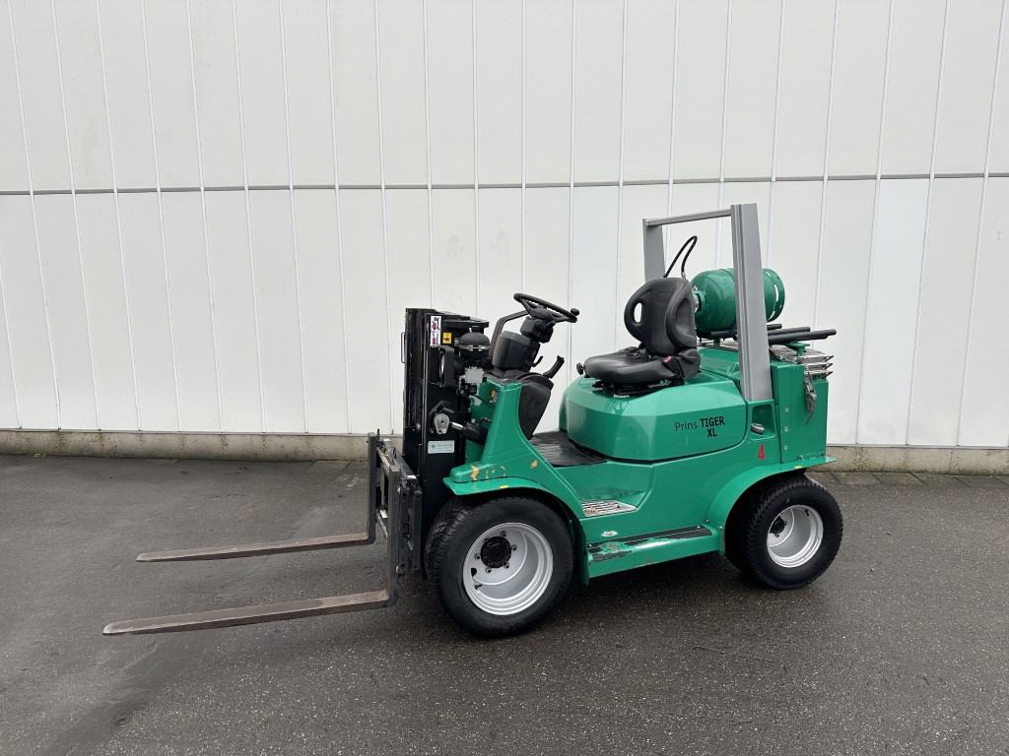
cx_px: 504
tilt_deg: -9.6
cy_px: 378
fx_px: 700
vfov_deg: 56.8
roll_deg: +0.6
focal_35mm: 24
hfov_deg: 71.6
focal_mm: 6.86
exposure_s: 1/446
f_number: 1.78
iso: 80
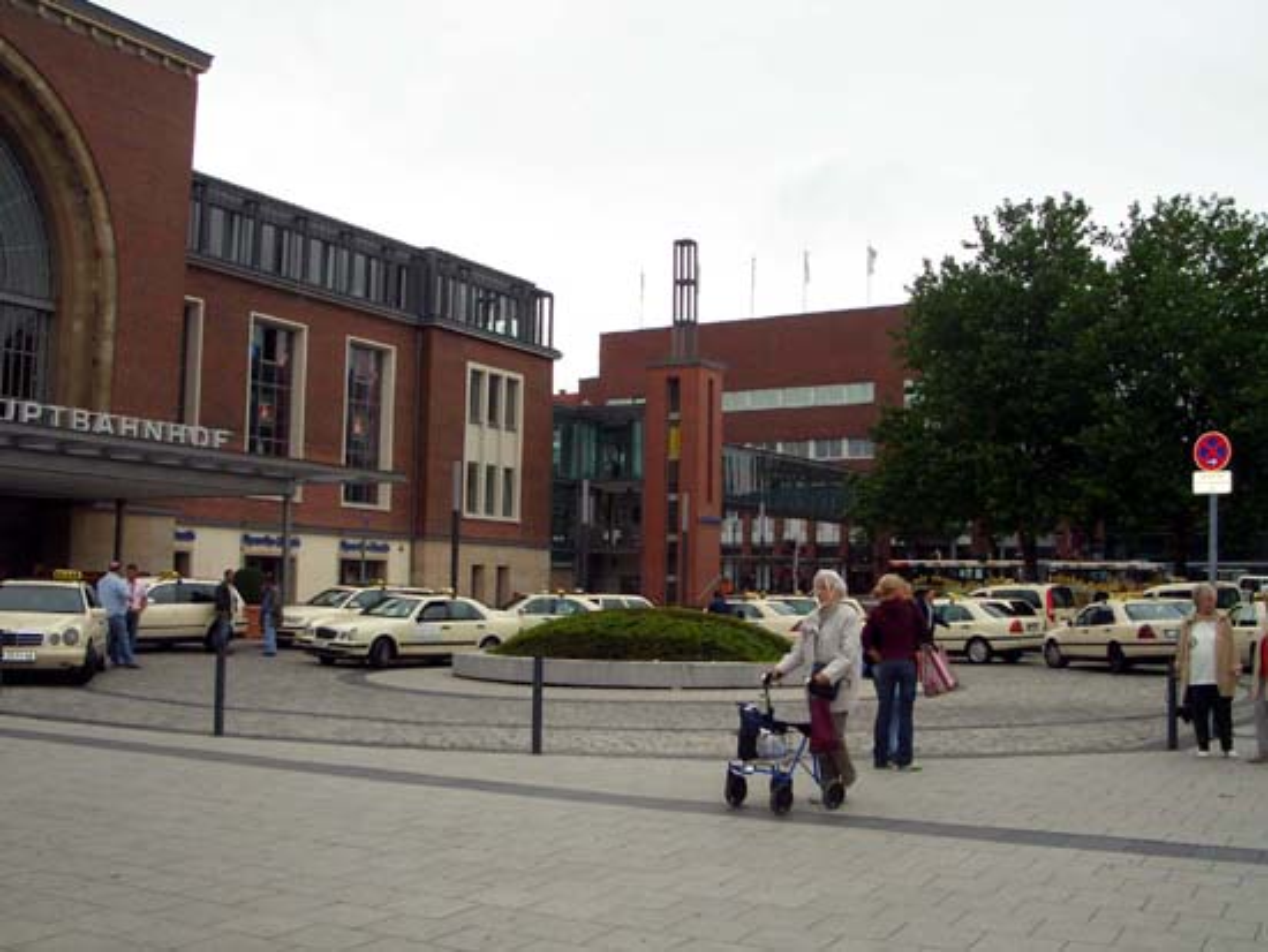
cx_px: 634
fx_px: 1503
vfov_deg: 35.2
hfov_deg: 45.8
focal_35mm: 41
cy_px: 476
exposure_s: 1/500
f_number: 4.6
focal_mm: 6.8
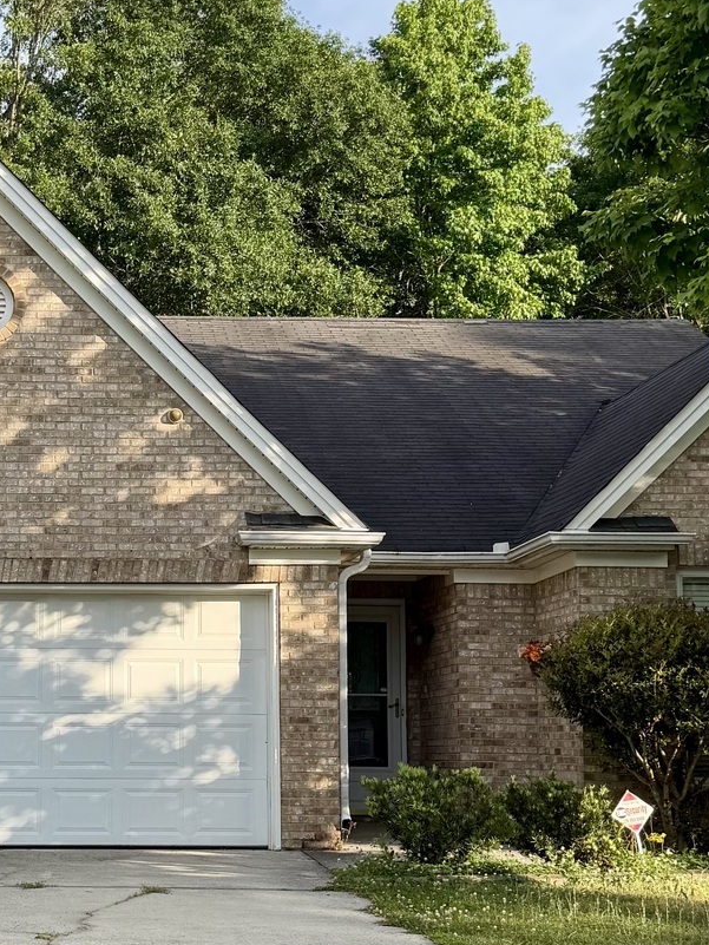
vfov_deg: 28.1
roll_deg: -0.2
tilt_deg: +5.5
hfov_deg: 21.0
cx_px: 130
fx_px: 1884
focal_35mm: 69
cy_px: 539
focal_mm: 6.76
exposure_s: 1/1292
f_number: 1.78
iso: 80
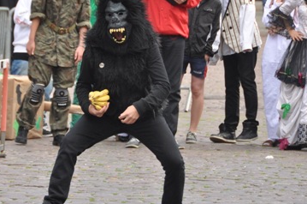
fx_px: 3873
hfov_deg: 4.5
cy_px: 99
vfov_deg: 3.0
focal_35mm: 455
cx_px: 103
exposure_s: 1/400
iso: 640
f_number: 6.3
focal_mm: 170
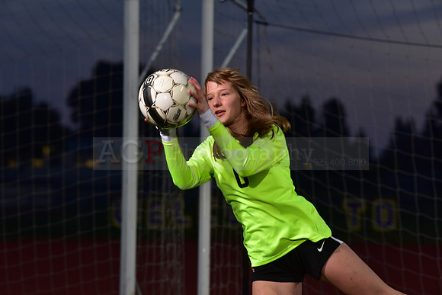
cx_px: 221
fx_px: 1842
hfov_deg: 13.7
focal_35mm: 150
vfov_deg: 9.2
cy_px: 148
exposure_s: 1/160
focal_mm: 150
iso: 500
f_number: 5
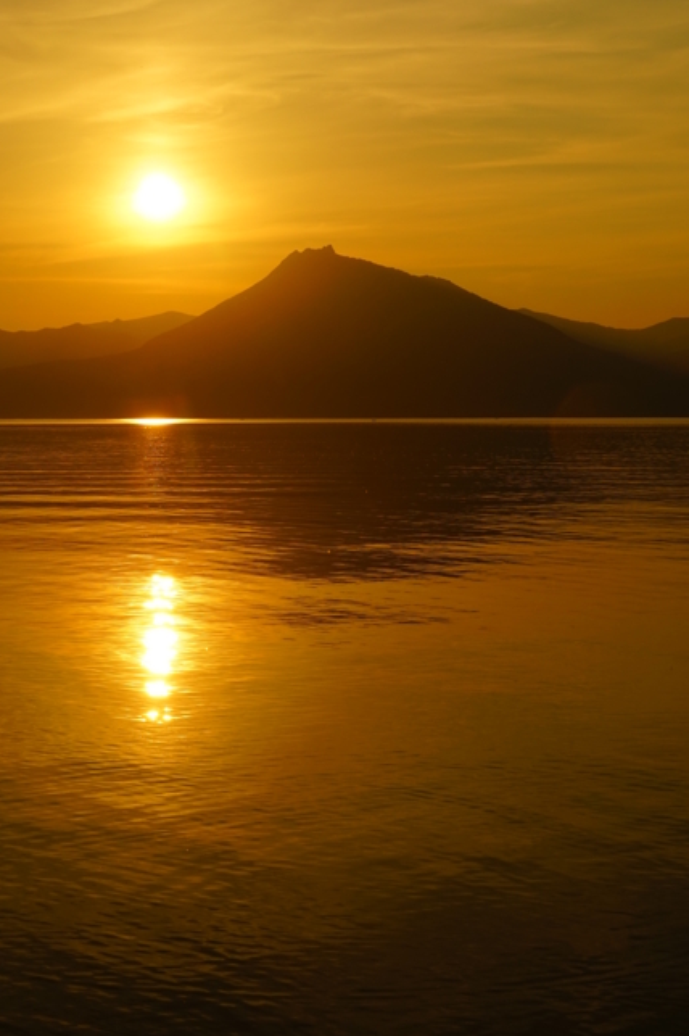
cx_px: 299
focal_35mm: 61
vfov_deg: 32.8
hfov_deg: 22.2
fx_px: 1753
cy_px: 403
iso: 100
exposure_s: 1/800
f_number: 13
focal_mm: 33
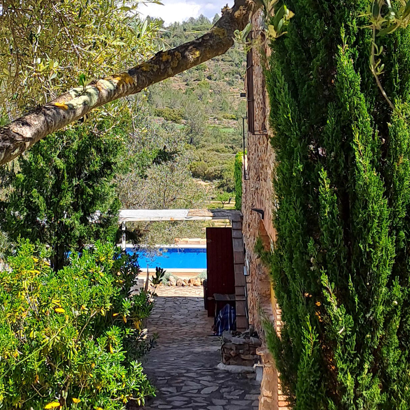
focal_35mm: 72
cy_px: 63
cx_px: 167
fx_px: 965
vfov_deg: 23.5
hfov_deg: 24.0
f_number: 1.8
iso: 32
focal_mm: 4.65
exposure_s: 1/1264
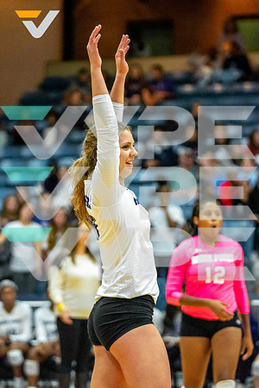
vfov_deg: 10.8
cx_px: 120
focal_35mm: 191
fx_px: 2056
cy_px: 194
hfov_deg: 7.2
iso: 2000
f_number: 2.8
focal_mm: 127
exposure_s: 1/1250
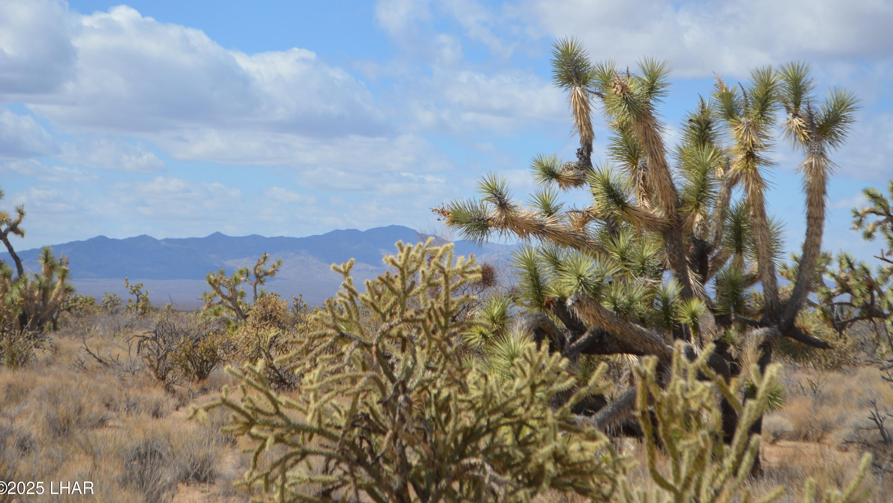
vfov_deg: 13.8
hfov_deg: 24.3
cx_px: 445
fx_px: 2073
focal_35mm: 88
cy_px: 213
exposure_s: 1/2000
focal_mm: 55
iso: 400
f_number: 7.1
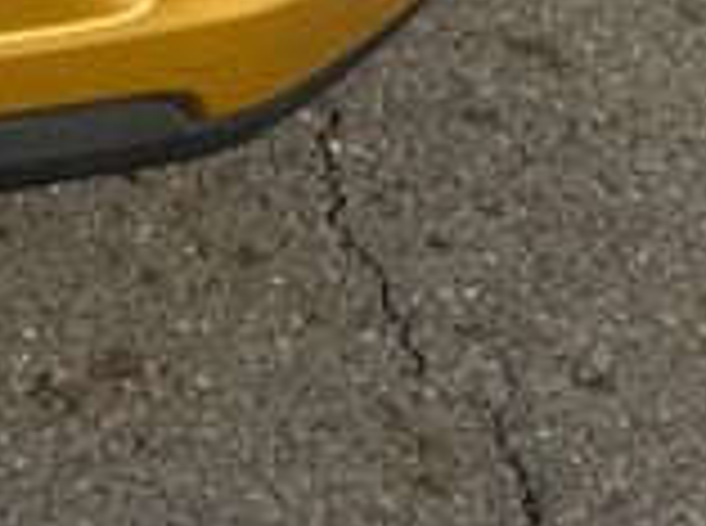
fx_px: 3195
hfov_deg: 10.8
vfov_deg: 7.9
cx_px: -985
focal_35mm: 157
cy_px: -1155
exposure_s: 1/6711
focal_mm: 6.76
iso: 80
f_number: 1.78
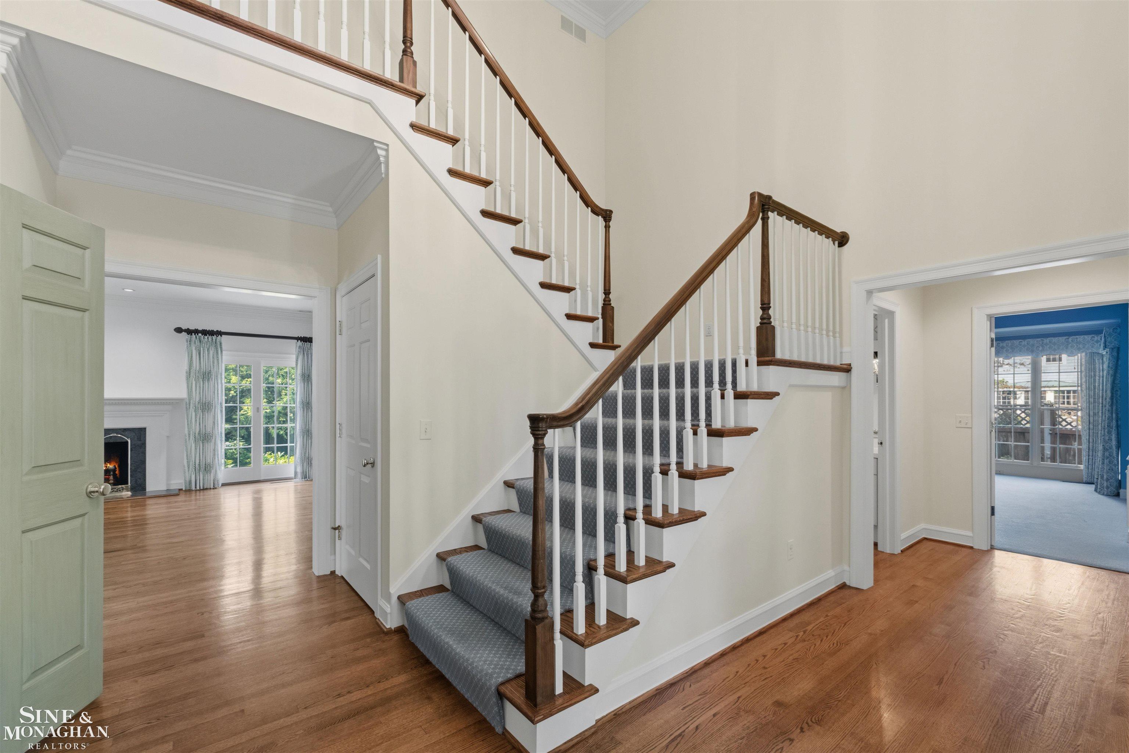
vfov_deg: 77.3
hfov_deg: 100.4
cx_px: 564
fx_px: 470
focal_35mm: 15
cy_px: 376
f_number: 8
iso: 800
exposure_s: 1/2
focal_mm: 10
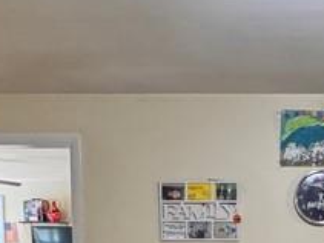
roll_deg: -1.6
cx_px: 249
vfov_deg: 19.3
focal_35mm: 68
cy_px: 349
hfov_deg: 28.1
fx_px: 636
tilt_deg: -9.8
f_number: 2.2
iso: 500
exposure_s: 1/60
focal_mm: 2.22
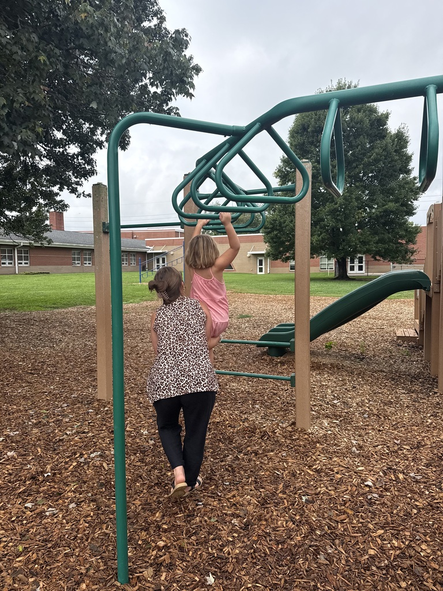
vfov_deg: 71.6
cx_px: 222
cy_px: 296
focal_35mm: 24
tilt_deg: -7.0
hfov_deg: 56.8
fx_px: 410
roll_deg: +1.9
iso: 100
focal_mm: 6.76
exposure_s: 1/3279
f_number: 1.78
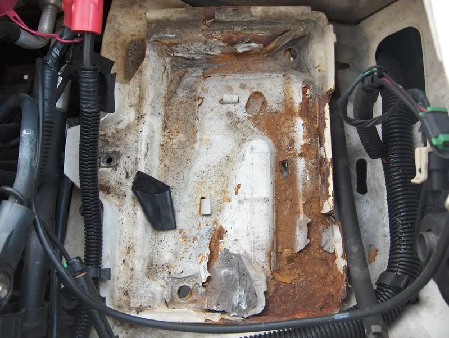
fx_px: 507
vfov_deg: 36.9
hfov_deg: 47.8
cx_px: 224
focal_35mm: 39
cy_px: 169
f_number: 2.8
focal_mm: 8
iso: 139
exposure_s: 1/124
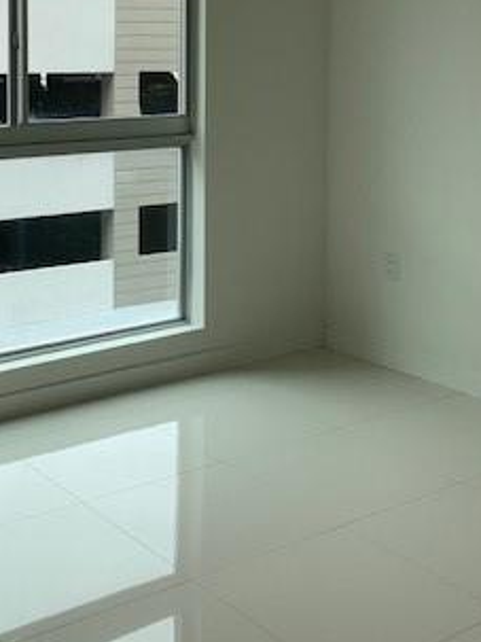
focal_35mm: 55
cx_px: 133
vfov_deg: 33.8
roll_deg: -0.7
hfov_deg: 26.3
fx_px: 1020
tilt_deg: -2.9
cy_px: 117
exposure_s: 1/497
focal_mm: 4.25
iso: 25
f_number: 1.8
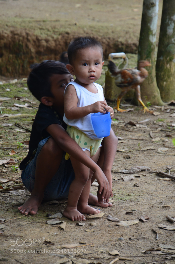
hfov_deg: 6.5
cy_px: 132
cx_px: 88
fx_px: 1539
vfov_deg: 9.8
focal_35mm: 210
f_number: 9
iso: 400
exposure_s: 1/30
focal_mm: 140
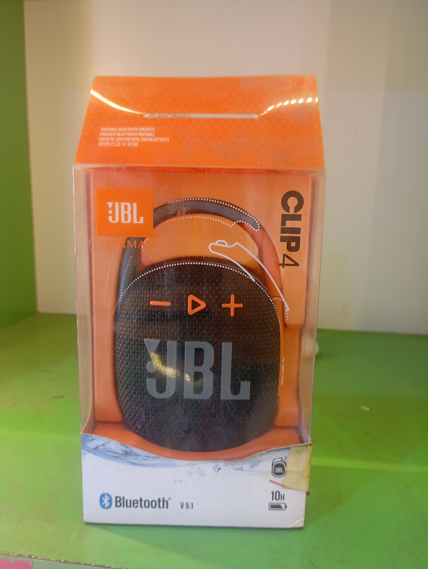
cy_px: 284
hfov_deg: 49.9
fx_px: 460
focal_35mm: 28
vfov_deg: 63.4
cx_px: 214
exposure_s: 1/33.3
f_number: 1.8
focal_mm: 4.27
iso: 801
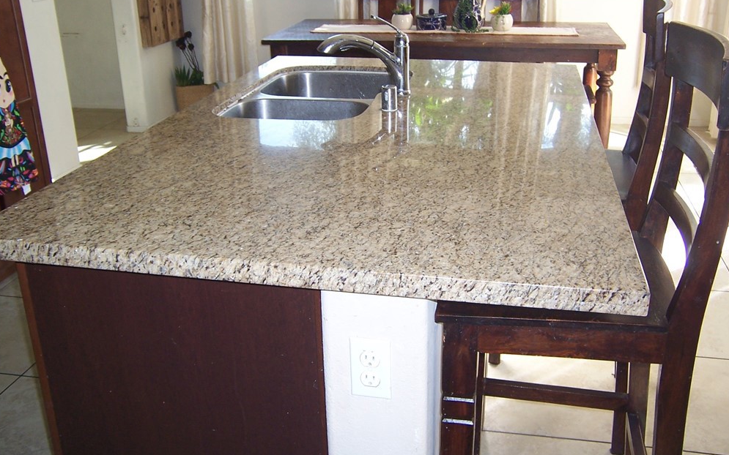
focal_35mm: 36
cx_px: 364
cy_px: 203
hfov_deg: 54.0
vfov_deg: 35.3
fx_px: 715
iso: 80
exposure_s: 1/60
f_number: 2.8
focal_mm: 5.5
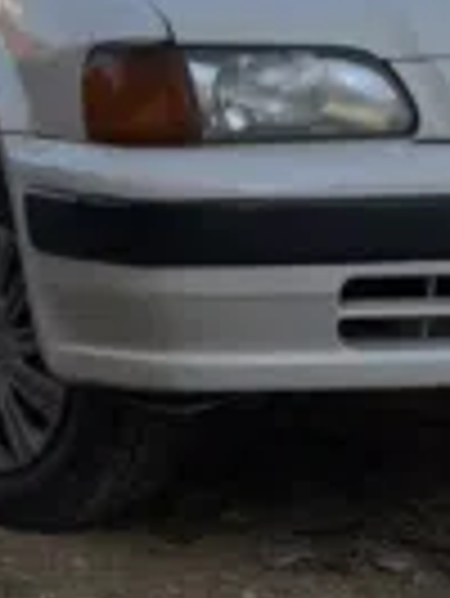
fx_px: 2492
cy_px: -292
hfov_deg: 10.3
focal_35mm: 144
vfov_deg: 13.0
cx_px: 428
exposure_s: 1/6024
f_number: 1.78
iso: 64
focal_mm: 6.76
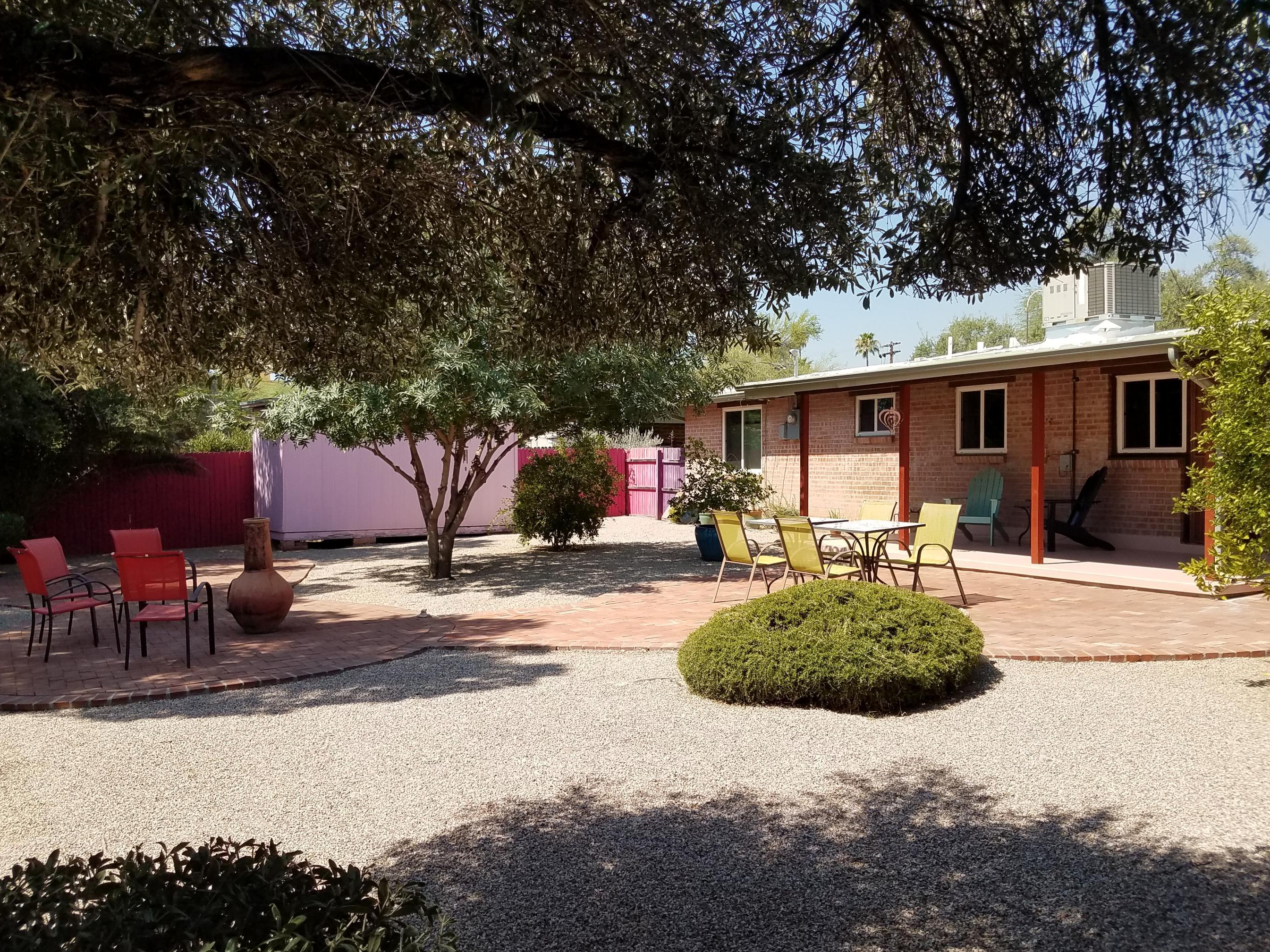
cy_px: 455
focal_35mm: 29
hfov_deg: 61.7
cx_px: 637
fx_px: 1064
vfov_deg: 48.2
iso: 40
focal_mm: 4.2
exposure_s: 1/1584
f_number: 1.7
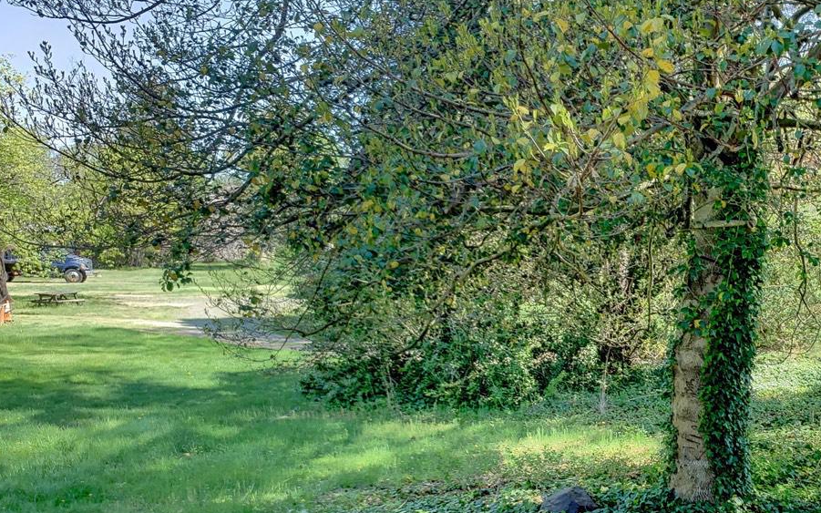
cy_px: 401
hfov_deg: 41.2
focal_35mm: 47
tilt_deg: -5.2
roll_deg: -1.4
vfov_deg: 27.0
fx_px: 1052
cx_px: 634
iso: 25
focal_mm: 4.25
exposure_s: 1/123
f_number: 1.8
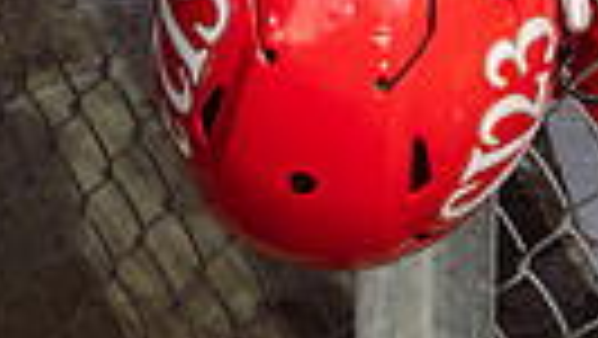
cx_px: 499
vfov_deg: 8.0
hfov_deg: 15.8
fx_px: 2142
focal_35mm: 135
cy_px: -590
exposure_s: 1/250
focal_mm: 38
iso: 125
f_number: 5
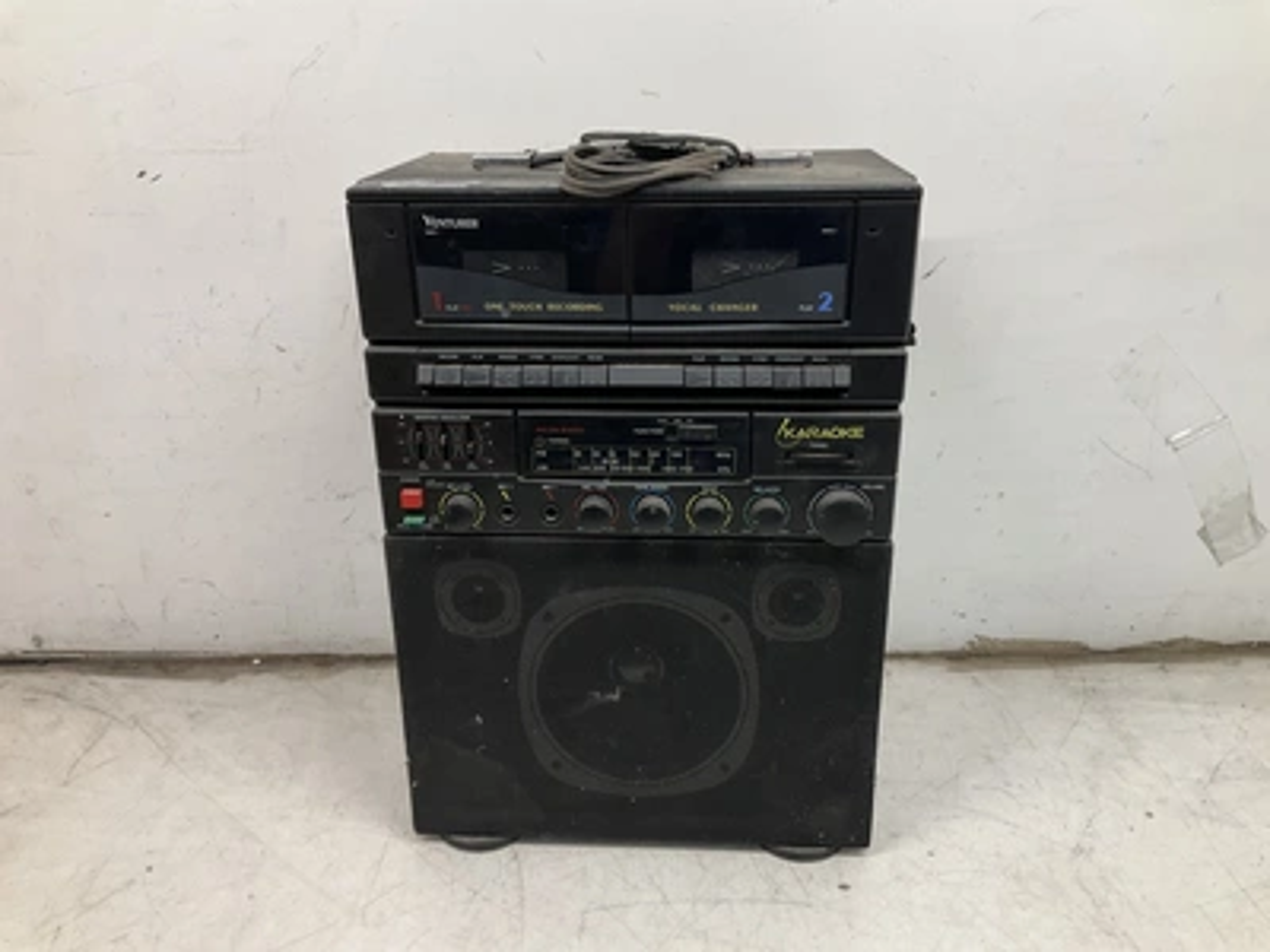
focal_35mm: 29
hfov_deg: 61.7
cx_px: 635
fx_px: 1064
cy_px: 476
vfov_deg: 48.2
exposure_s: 1/120
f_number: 1.8
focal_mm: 3
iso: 50
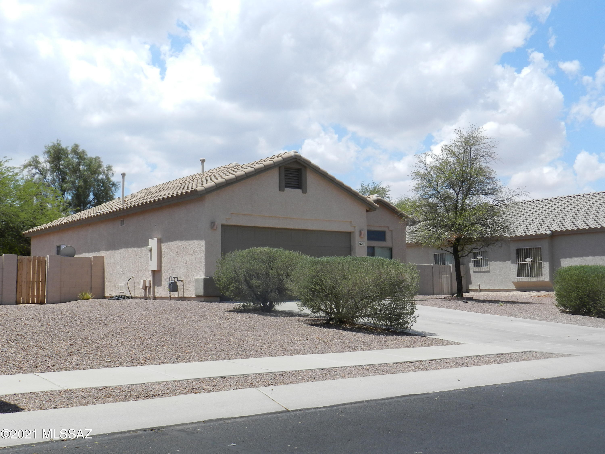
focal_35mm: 38
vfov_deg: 37.7
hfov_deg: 49.0
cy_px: 227
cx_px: 302
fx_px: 664
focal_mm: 6.7
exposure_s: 1/1500
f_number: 4
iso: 160
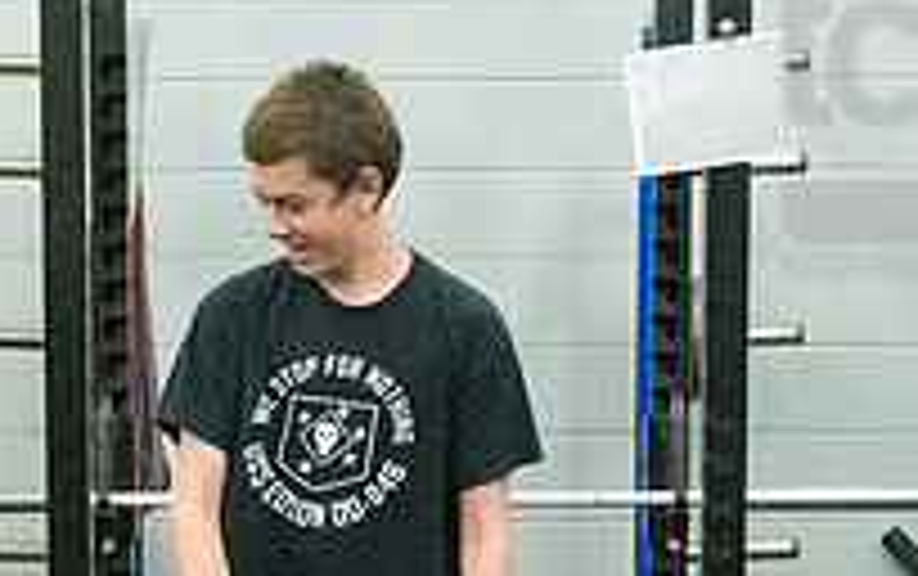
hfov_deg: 15.0
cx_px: 279
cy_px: 742
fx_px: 3481
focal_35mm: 139
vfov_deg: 9.3
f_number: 5.6
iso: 10000
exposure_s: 1/400
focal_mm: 32
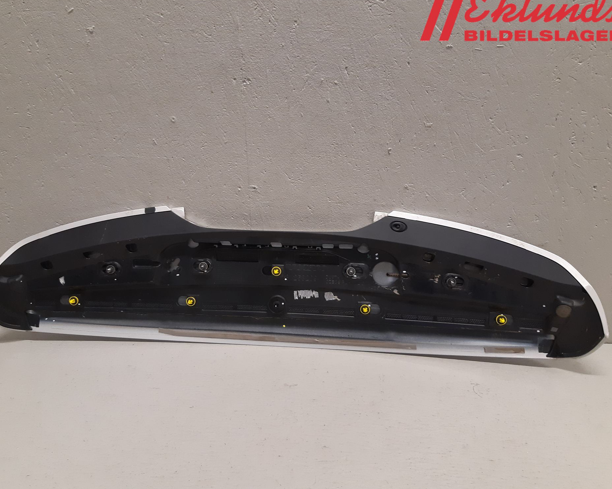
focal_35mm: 28
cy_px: 238
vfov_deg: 51.5
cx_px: 285
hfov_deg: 62.1
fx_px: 507
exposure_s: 1/50
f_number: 1.7
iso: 160
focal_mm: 3.93
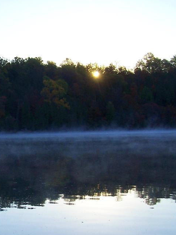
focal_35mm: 81
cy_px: 152
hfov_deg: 17.8
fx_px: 549
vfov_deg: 24.0
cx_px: 7
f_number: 2.8
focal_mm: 6.3
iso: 100
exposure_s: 1/640
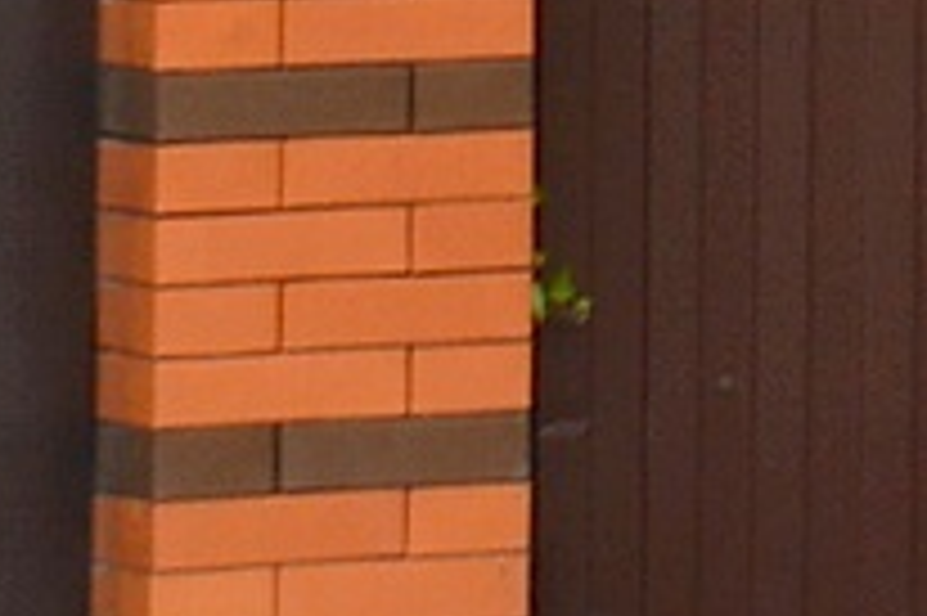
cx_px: 3231
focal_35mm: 416
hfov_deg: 4.6
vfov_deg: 3.3
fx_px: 10703
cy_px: -160
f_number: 7.1
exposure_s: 1/200
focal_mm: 38
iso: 200
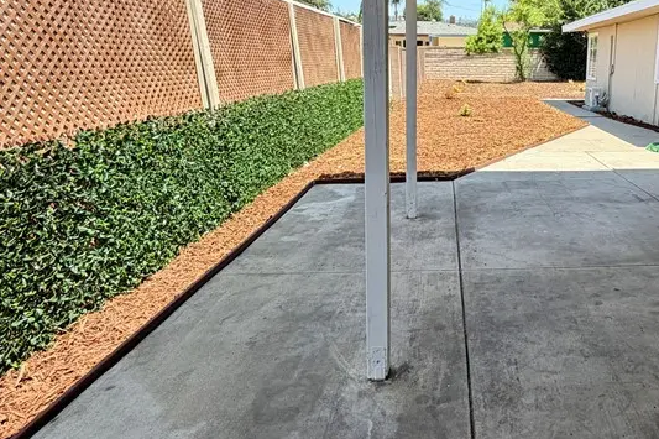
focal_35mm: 28
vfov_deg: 46.0
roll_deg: -1.8
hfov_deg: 61.7
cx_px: 496
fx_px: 512
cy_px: 163
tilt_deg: -11.8
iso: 64
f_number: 2.2
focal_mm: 2.22
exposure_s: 1/502
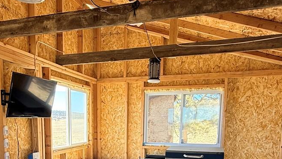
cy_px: 163
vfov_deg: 29.6
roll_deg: +0.0
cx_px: 106
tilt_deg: -8.3
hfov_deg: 53.4
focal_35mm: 37
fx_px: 277
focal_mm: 2.22
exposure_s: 1/99
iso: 80
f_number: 2.2
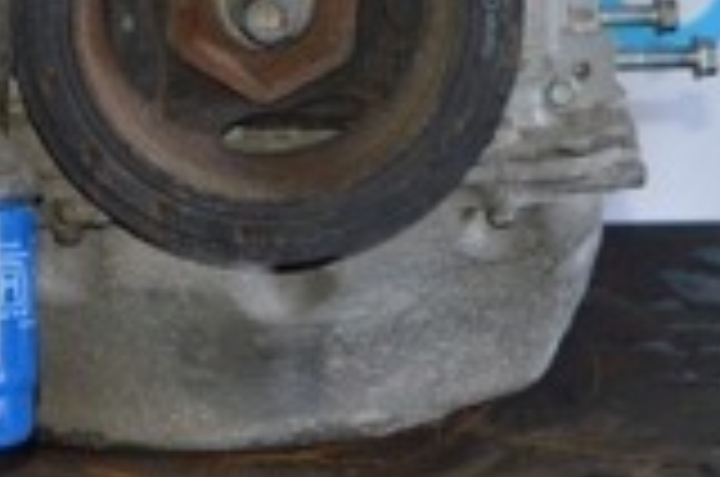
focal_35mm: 132
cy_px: -416
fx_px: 2635
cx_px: 171
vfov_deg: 9.8
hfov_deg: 15.5
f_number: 4
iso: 400
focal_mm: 22
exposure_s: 1/60
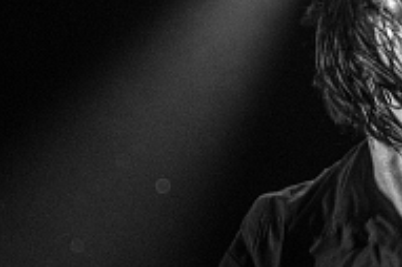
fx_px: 7687
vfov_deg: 2.0
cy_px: 294
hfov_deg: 3.0
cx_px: 377
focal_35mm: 689
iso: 500
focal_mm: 122
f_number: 2.8
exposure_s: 1/100
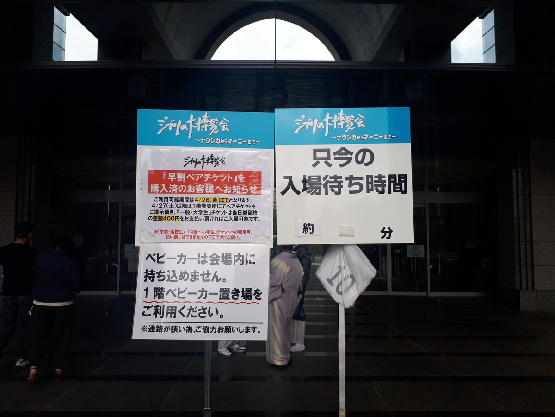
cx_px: 278
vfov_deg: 51.4
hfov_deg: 65.3
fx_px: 433
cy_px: 208
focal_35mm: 27
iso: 40
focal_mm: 3.6
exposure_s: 1/403
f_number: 1.9
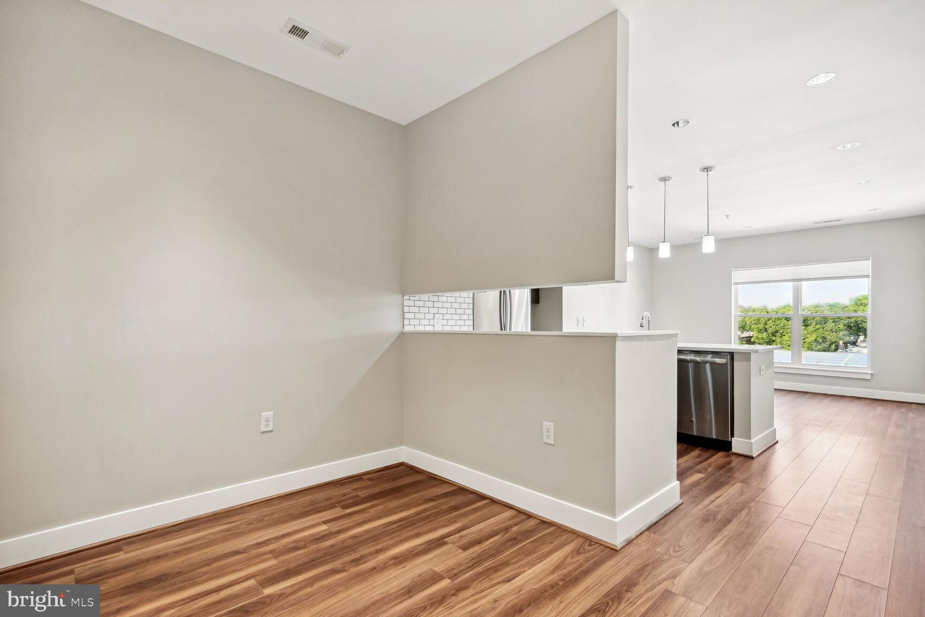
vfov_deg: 73.7
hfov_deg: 96.7
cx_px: 462
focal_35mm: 16
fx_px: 411
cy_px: 308
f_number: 8
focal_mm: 16
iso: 800
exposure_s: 1/20
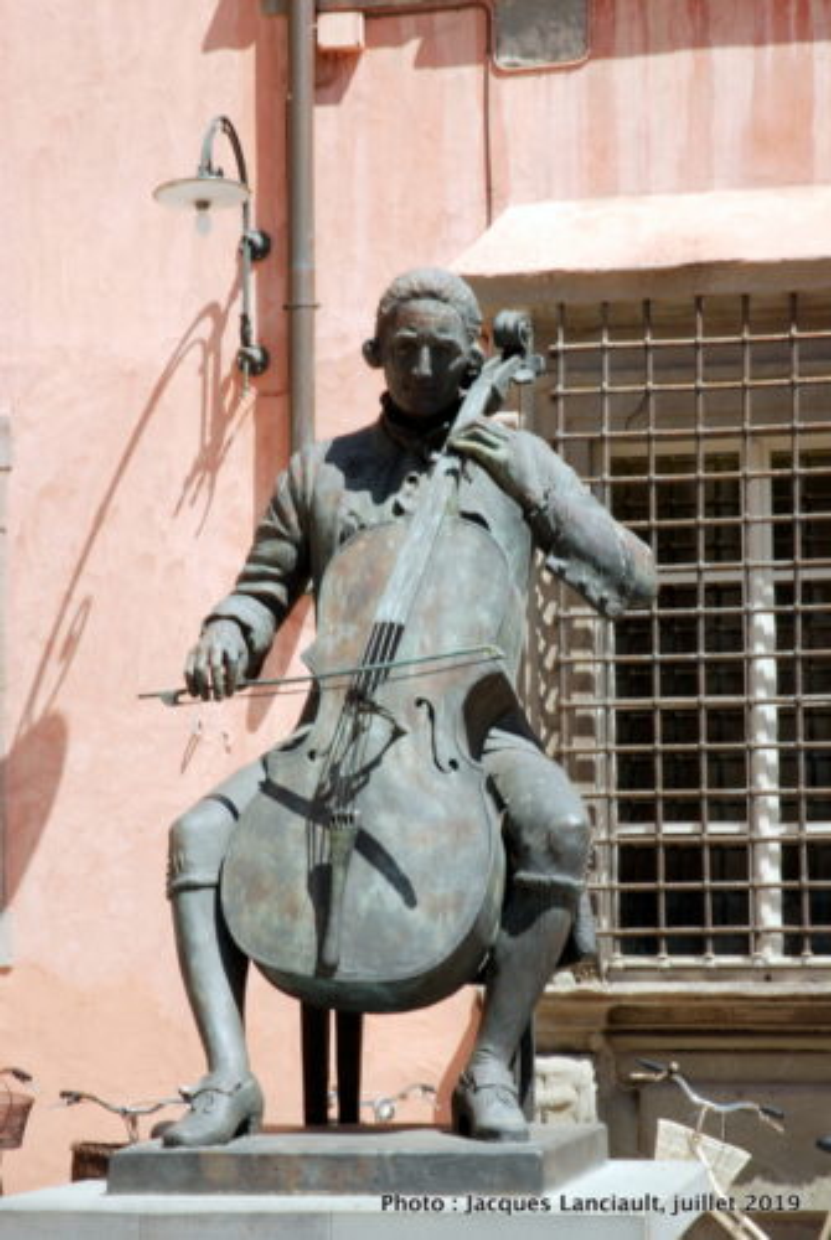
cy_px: 620
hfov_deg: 16.3
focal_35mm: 84
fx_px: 2898
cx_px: 416
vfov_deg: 24.2
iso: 100
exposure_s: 1/30
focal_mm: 56
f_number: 16
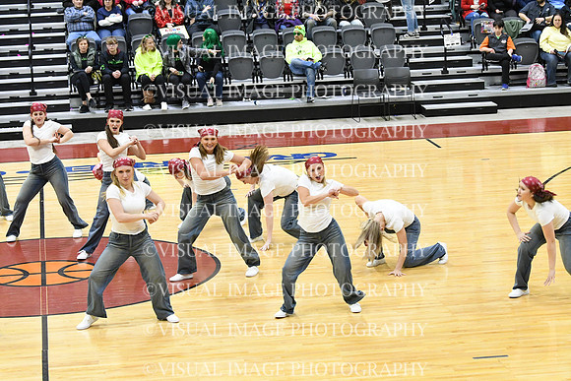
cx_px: 286
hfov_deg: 19.5
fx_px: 1666
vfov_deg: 13.0
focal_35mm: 105
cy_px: 190
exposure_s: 1/250
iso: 5000
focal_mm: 70
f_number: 4
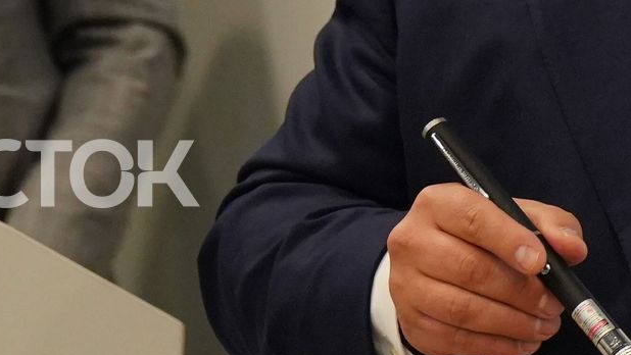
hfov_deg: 8.6
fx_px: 3766
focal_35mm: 225
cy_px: 57
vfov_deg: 5.4
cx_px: 1624
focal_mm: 41
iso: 2000
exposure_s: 1/250
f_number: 3.5
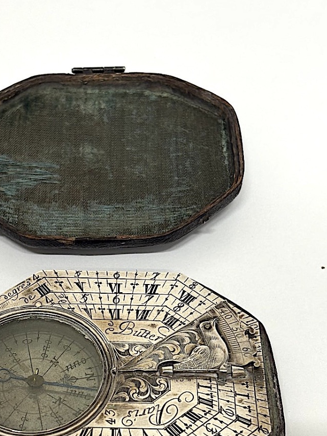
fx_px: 920
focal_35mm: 73
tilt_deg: -48.7
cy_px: 277
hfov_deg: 20.1
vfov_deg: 26.6
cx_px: 108
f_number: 1.6
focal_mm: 5.96
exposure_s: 1/100
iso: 100
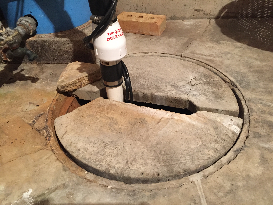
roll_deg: +3.1
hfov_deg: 61.7
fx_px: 229
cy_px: 102
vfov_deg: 48.2
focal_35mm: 29
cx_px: 136
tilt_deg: -39.3
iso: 250
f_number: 2.2
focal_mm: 4.15
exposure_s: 1/15
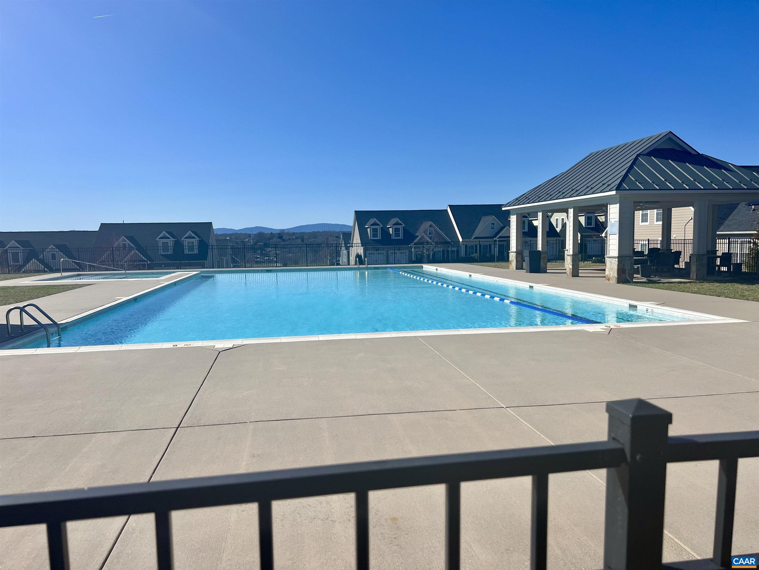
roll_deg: +1.0
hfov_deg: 67.3
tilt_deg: -5.5
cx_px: 380
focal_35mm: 26
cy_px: 285
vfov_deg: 53.1
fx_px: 570
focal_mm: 5.7
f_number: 1.5
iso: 50
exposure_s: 1/7463
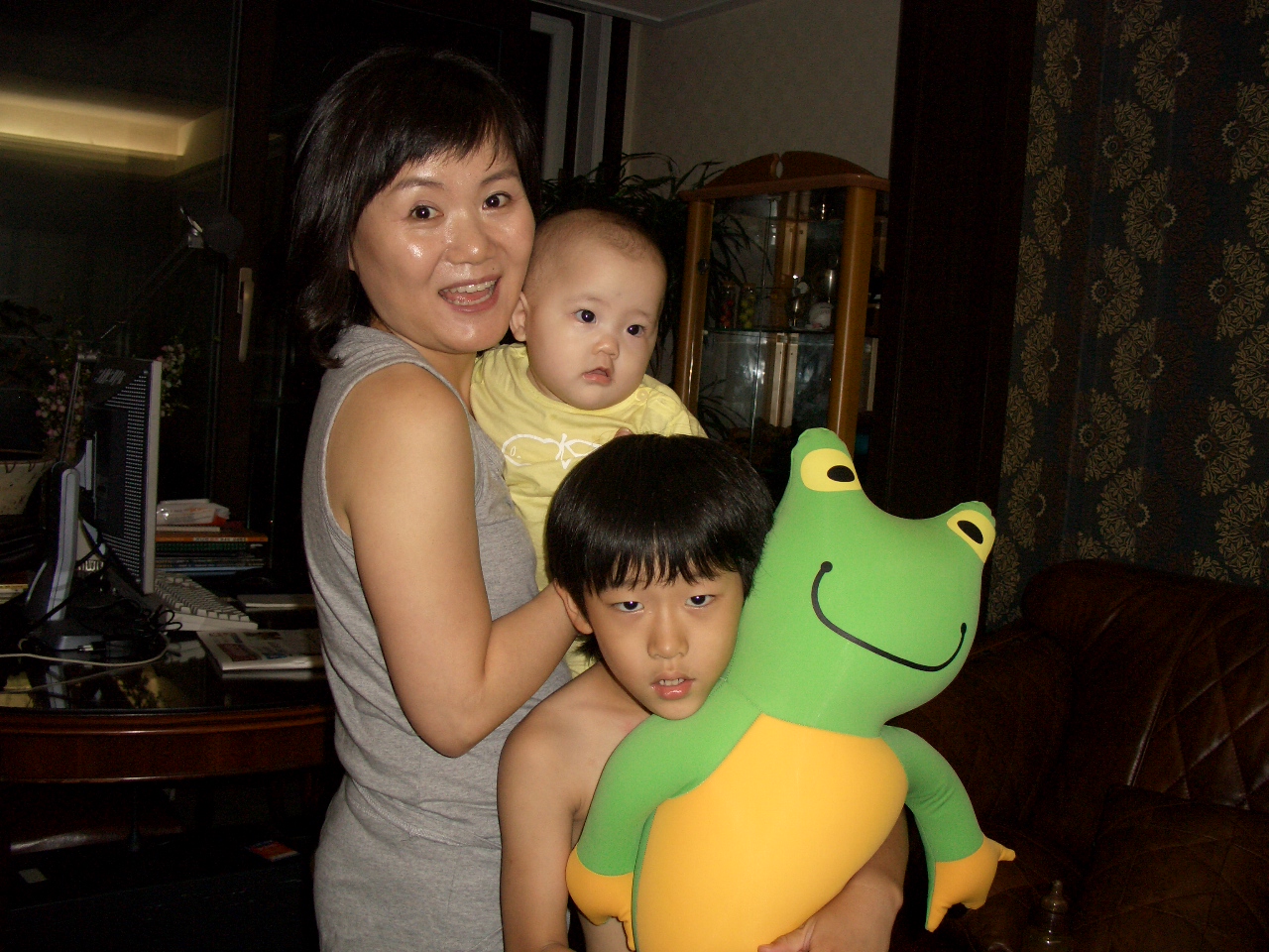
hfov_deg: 55.4
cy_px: 476
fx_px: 1210
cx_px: 634
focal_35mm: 33
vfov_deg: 42.9
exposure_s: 1/60
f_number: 2.8
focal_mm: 7.1
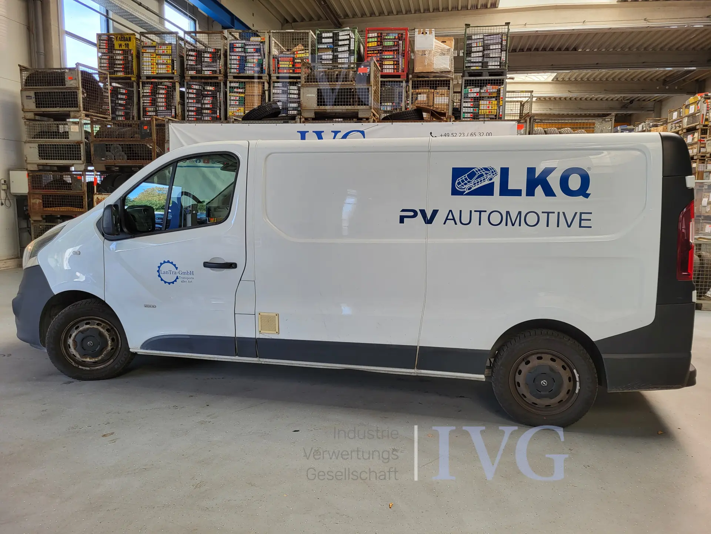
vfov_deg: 53.1
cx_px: 356
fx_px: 534
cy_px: 267
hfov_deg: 67.3
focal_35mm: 26
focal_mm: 5.4
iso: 50
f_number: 1.8
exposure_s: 1/100
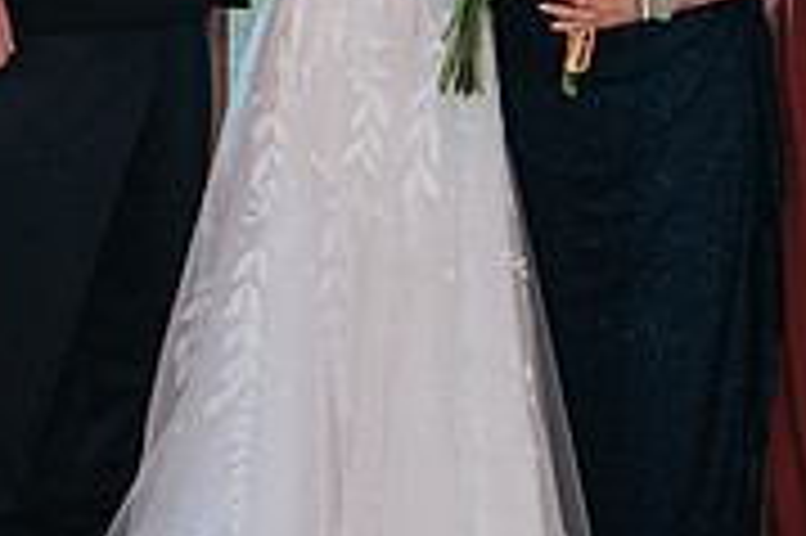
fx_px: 2774
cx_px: 494
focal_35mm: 124
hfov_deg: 16.5
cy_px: -9
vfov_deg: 10.9
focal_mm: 35
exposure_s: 1/200
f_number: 3.2
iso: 320
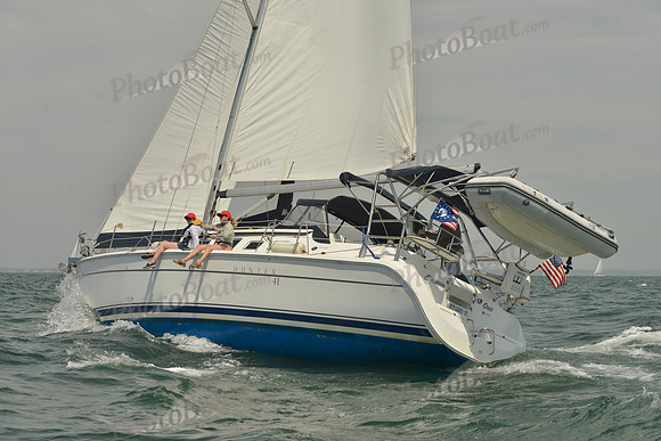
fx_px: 1286
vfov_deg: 19.5
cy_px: 220
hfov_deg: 28.8
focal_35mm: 70
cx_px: 330
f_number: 9
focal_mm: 70
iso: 200
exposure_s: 1/1250
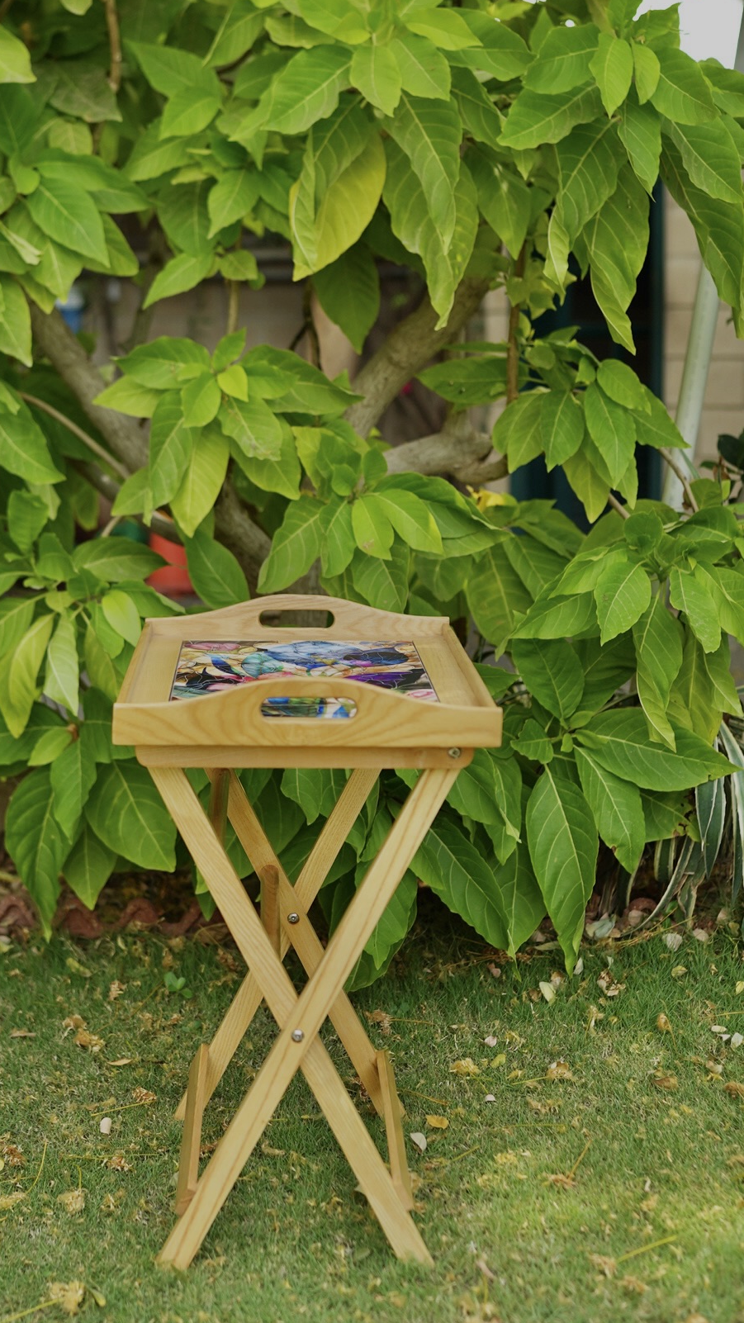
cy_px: 657
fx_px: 1929
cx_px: 318
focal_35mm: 55
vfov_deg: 37.8
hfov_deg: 21.8
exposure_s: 1/160
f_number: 2
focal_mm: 35
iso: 160
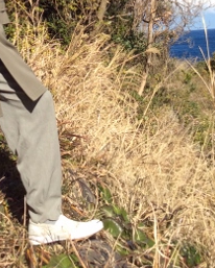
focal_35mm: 80
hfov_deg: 19.1
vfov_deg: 22.3
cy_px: -41
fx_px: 636
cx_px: 59
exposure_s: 1/1144
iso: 32
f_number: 2.4
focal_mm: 3.3
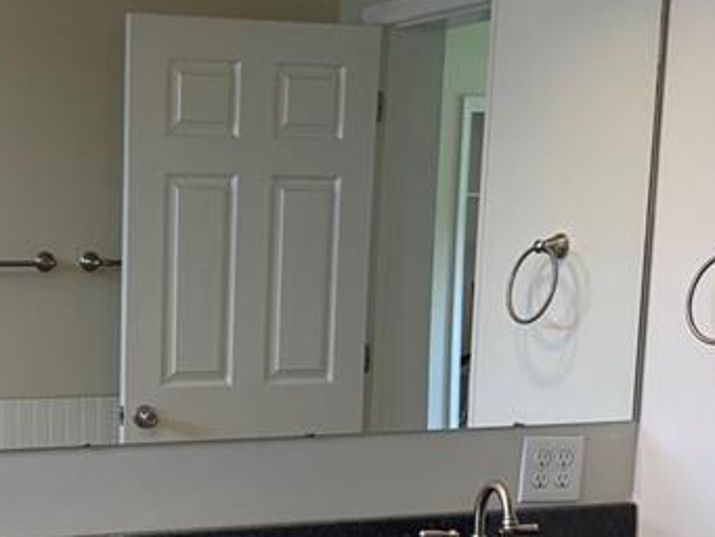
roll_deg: -0.4
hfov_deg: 26.2
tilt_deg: -8.7
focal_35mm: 72
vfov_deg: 20.1
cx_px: 73
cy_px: 457
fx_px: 1488
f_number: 1.78
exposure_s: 1/228
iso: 200
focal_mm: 6.76
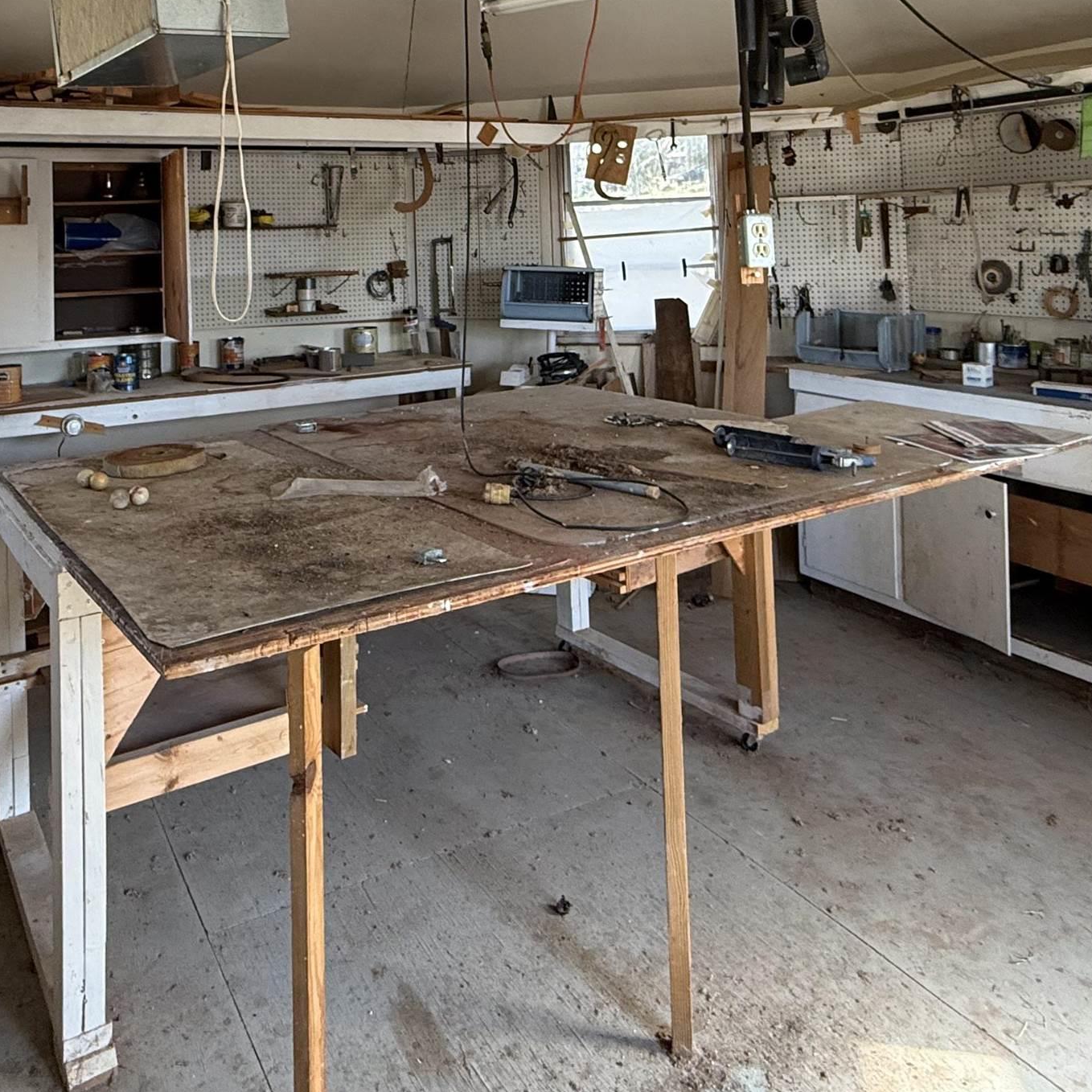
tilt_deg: +0.6
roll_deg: +1.5
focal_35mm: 28
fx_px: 999
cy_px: 213
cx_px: 422
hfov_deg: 56.7
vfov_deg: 53.4
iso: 160
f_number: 2.2
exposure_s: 1/99
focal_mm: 2.22
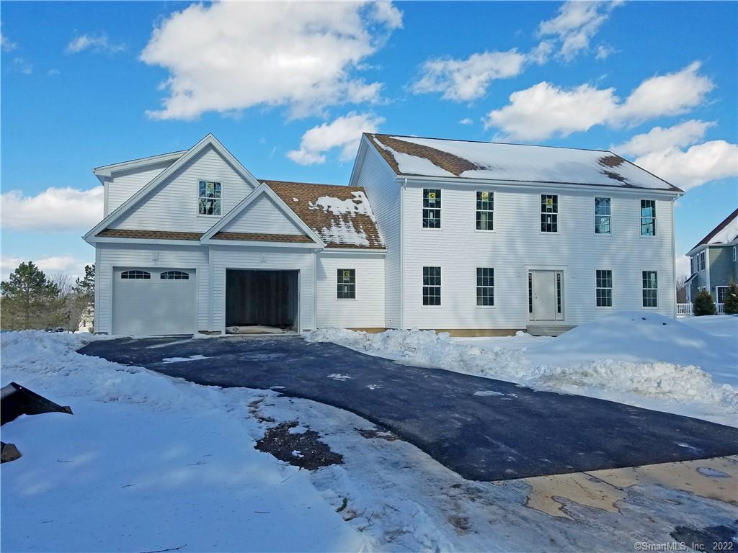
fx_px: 554
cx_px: 369
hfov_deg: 67.3
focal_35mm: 26
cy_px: 276
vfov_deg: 53.1
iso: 50
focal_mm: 4.2
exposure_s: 1/3048
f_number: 1.7
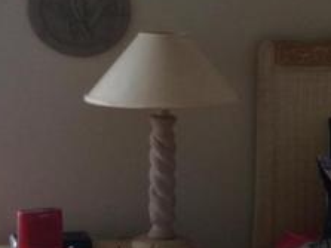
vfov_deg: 11.1
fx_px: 1271
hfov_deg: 13.6
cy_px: 171
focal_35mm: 133
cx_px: 554
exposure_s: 1/46
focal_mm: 4.15
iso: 32
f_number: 2.2
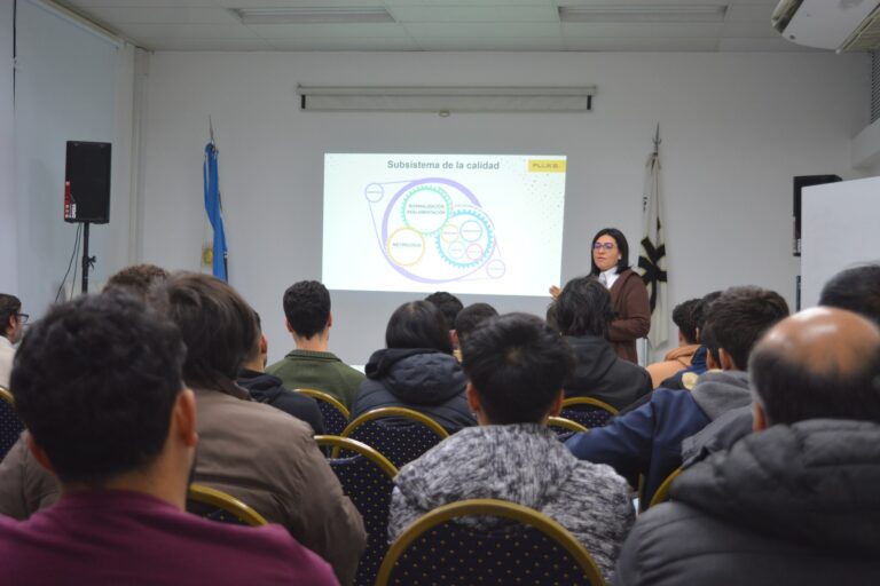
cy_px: 293
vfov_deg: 22.6
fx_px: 1467
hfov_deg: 33.4
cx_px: 440
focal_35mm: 60
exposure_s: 1/60
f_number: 5
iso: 800
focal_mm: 40
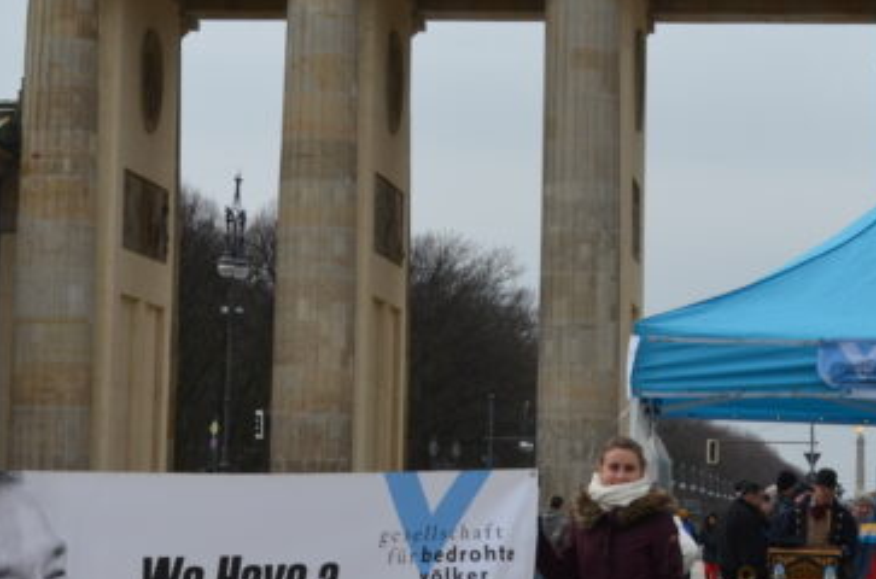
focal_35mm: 137
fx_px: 3325
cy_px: 136
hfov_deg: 15.0
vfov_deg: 9.9
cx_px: 531
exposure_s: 1/250
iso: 200
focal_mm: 34
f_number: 8
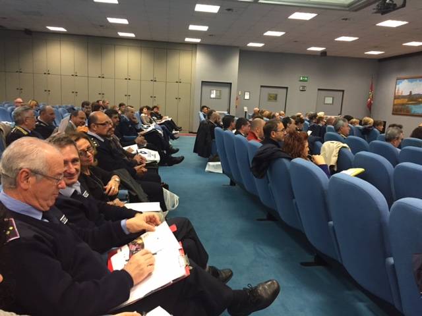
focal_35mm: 29
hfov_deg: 61.7
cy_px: 158
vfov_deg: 48.2
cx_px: 211
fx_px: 354
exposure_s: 1/33
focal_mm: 4.15
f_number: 2.2
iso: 250
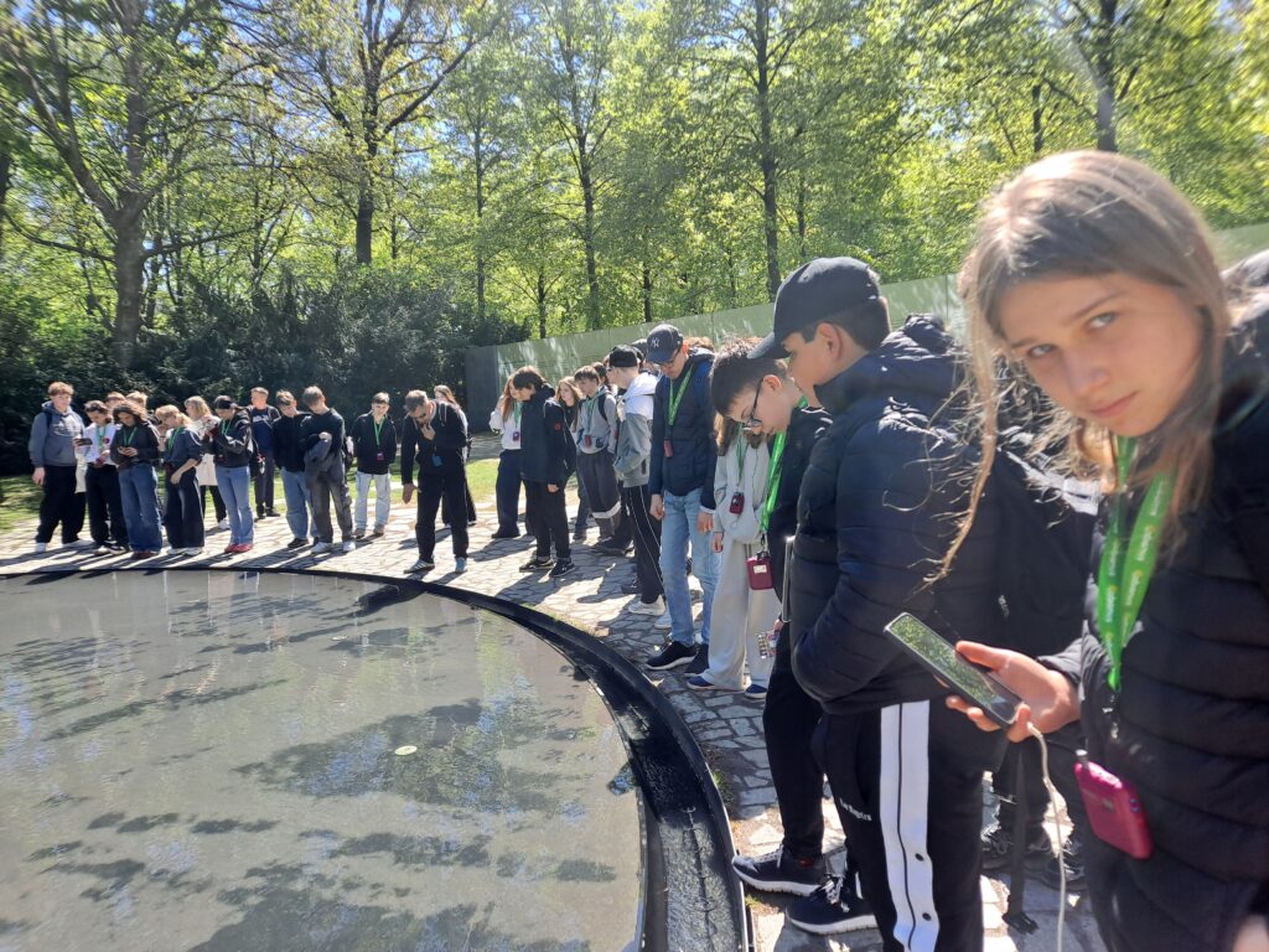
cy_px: 476
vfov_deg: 54.9
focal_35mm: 25
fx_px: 916
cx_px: 634
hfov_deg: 69.4
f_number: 2
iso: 32
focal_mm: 4.6
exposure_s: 1/468
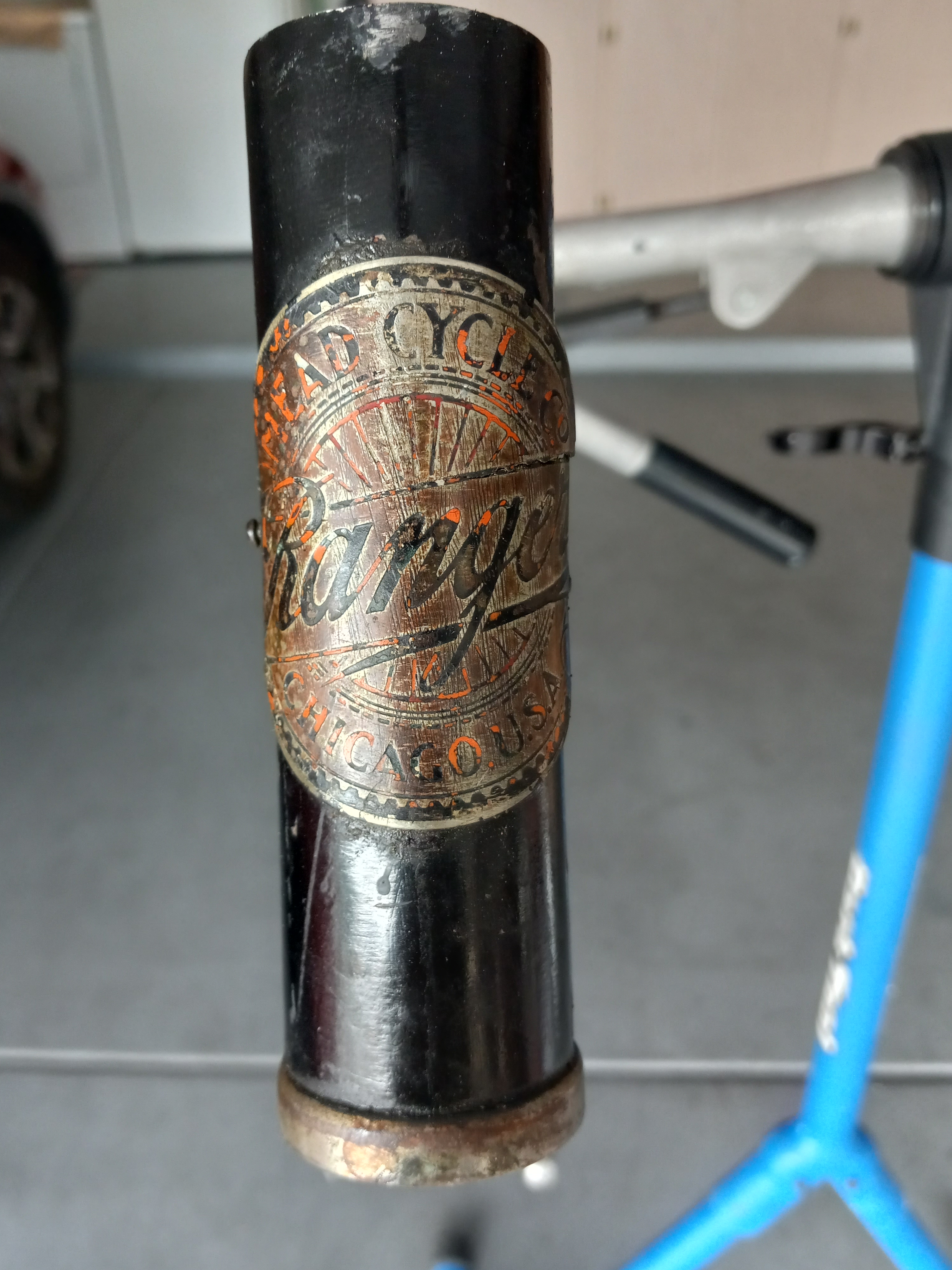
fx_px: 1137
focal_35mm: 31
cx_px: 436
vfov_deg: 58.3
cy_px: 656
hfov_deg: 45.4
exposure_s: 1/60
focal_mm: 3.94
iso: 100
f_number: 1.8
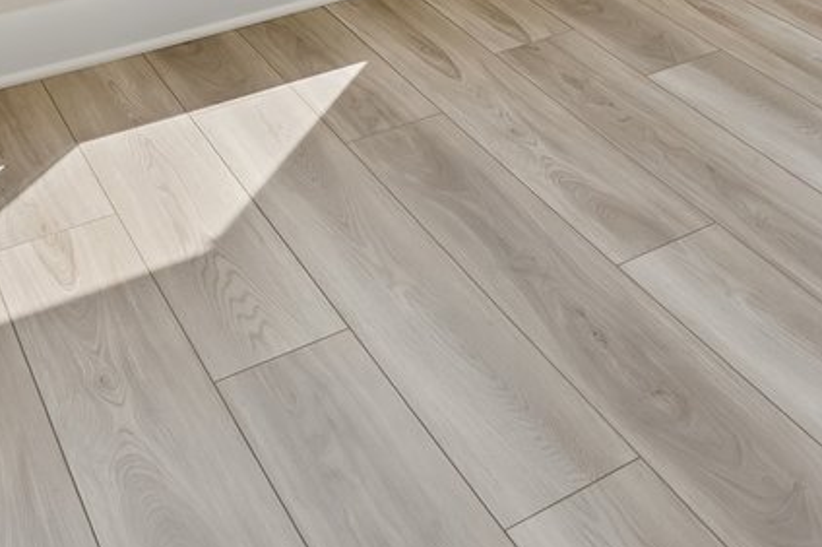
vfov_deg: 17.2
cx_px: 824
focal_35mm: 58
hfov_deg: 31.8
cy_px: -538
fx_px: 1323
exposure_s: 1/50
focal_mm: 12
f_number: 8
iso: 100
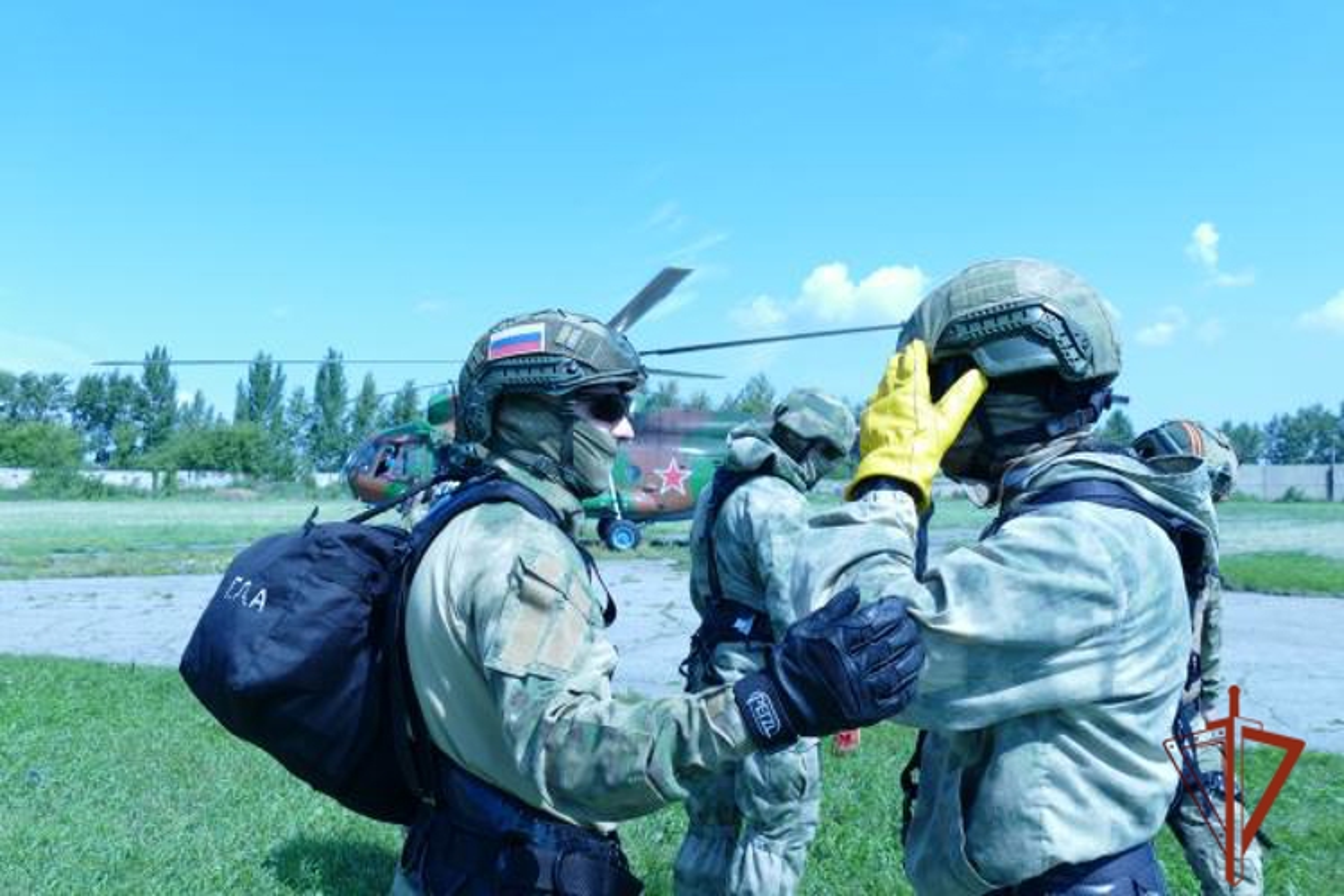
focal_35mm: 30
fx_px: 1120
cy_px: 448
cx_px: 672
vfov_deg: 43.6
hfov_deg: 61.9
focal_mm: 10.85
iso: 125
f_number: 3.2
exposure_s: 1/2000
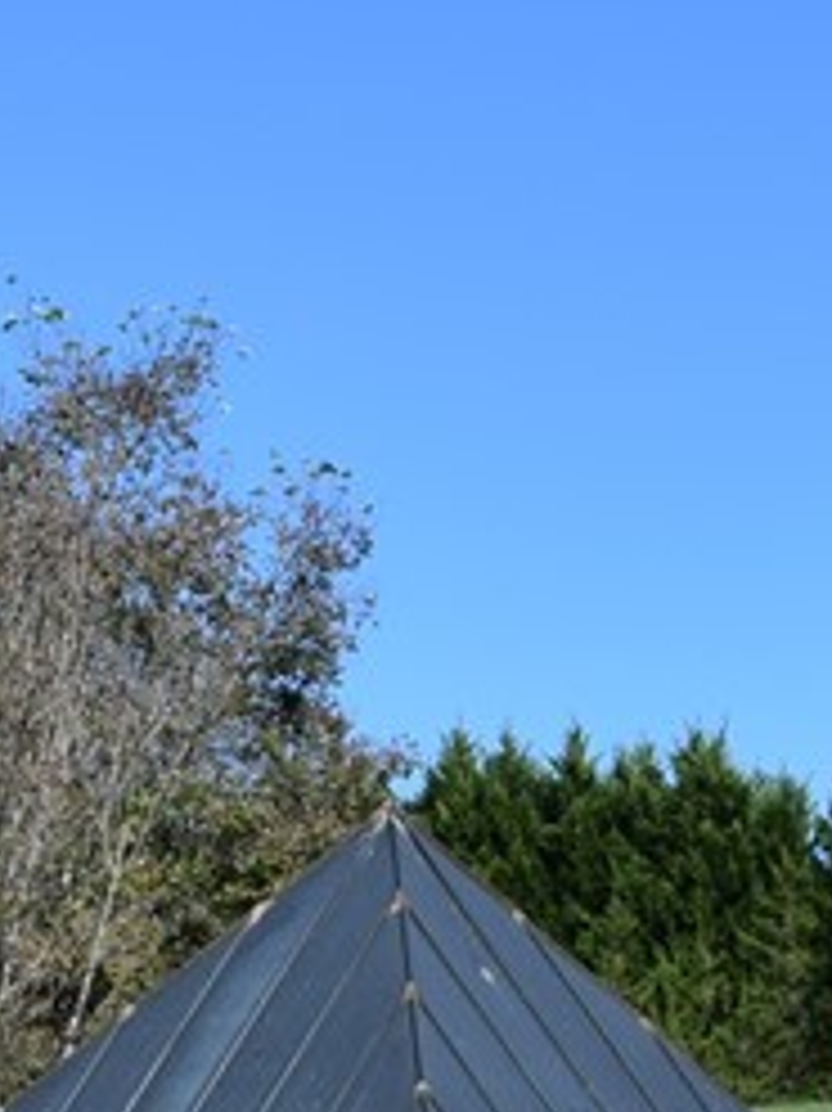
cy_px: 975
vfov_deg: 11.5
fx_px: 5488
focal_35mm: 171
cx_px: 11
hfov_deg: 8.6
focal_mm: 27
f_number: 10
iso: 200
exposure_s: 1/400
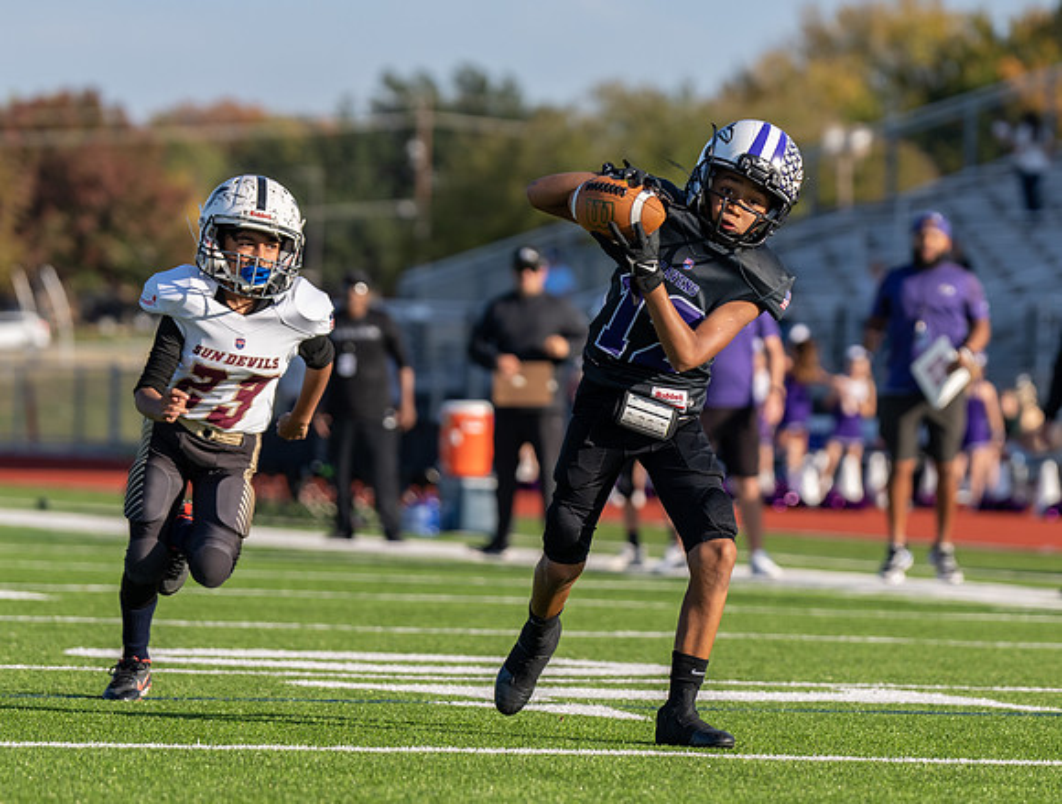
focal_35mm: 238
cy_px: 341
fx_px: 7311
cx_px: 726
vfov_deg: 6.3
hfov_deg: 8.3
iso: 100
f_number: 2.8
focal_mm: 130
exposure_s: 1/2000
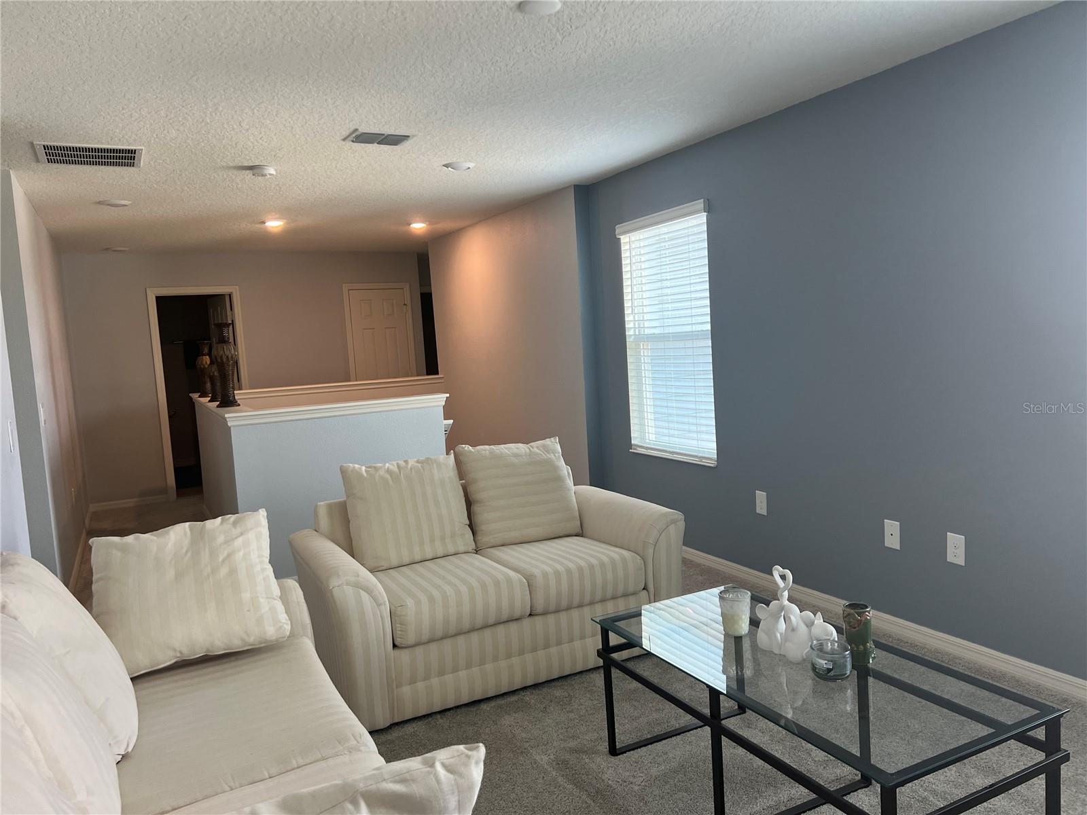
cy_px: 408
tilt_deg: -5.1
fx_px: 816
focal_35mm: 26
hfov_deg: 67.3
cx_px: 544
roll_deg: +3.9
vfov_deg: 53.1
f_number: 1.5
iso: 100
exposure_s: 1/120
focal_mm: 5.7
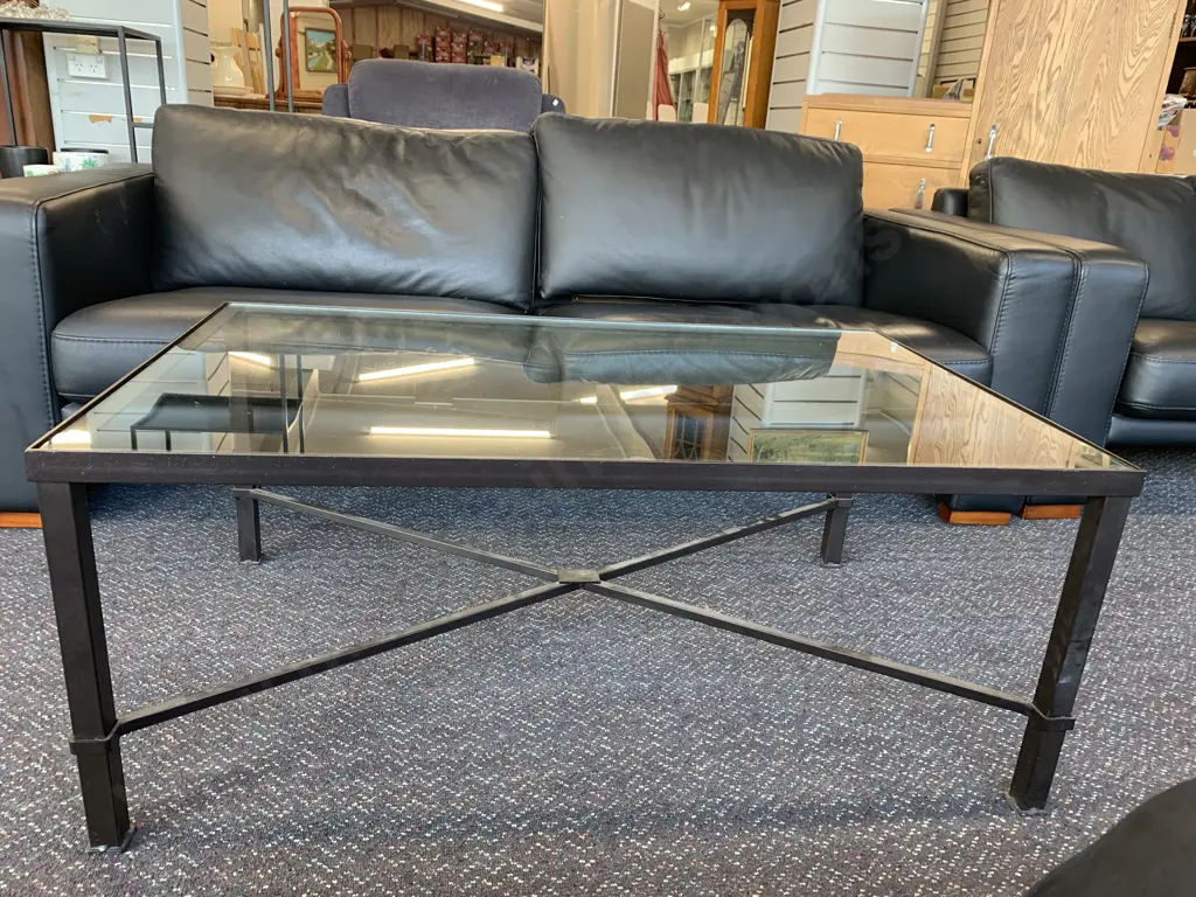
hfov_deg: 67.3
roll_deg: -4.1
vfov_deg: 53.1
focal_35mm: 26
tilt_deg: -19.4
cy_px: 448
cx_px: 598
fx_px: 898
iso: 64
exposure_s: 1/50
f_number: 1.8
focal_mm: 4.25
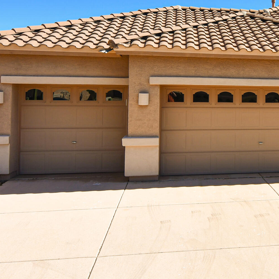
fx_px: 374
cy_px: 81
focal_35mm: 41
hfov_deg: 37.4
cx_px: 267
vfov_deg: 40.1
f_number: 10
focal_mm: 11
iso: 100
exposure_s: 1/400
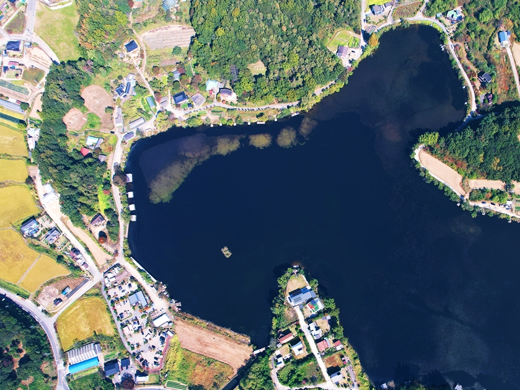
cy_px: 236
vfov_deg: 47.9
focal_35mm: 29
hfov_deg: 60.1
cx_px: 351
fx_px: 436
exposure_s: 1/1000
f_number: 2.8
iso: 130
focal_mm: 8.38
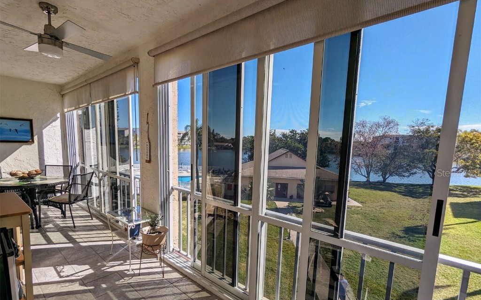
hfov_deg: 94.4
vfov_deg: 67.6
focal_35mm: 17
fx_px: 223
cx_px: 240
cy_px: 173
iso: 44
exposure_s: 1/949
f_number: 2.2
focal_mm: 2.35
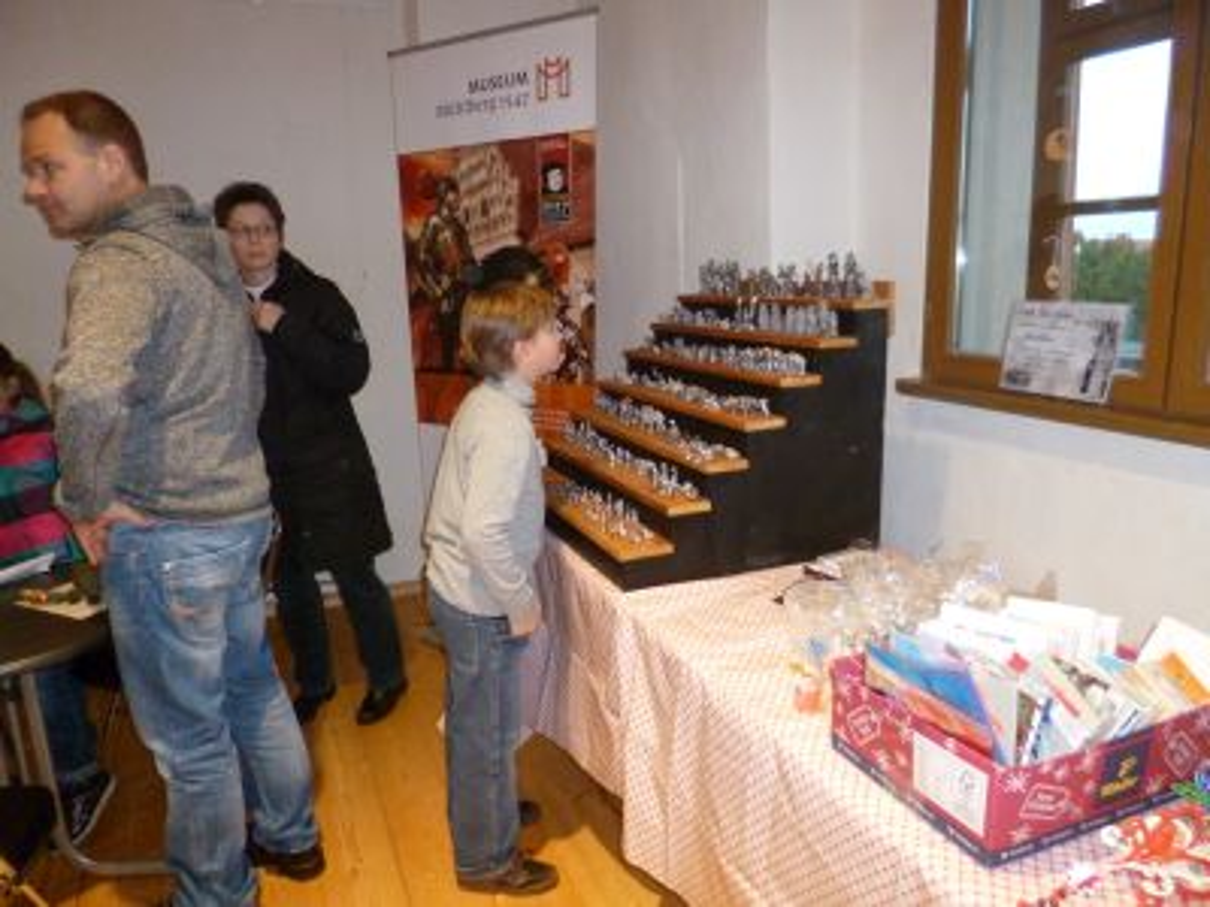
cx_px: 605
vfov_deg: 56.8
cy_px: 454
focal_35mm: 24
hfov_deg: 71.6
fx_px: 839
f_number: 2.5
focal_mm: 4.3
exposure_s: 1/60
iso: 400
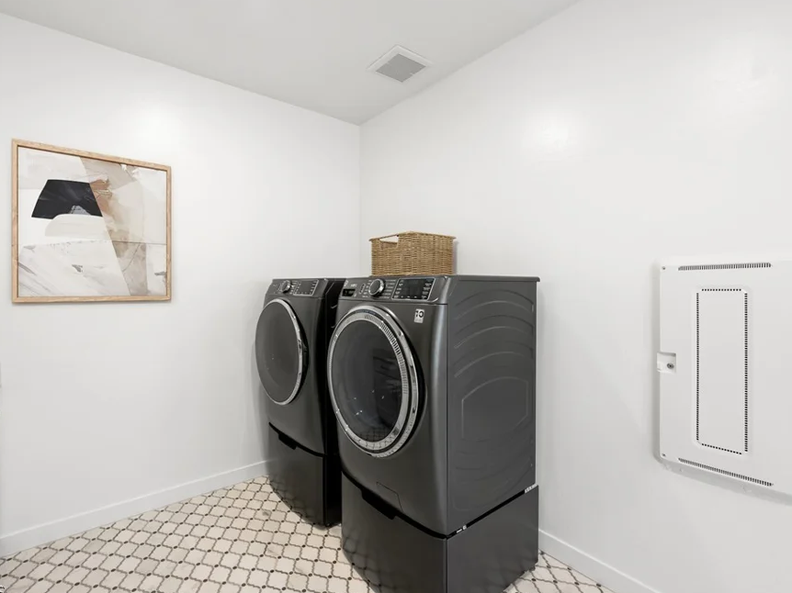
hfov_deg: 94.5
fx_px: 366
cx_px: 384
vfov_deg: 78.1
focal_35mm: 16
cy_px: 292
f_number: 9.5
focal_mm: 14
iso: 400
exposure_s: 1/3
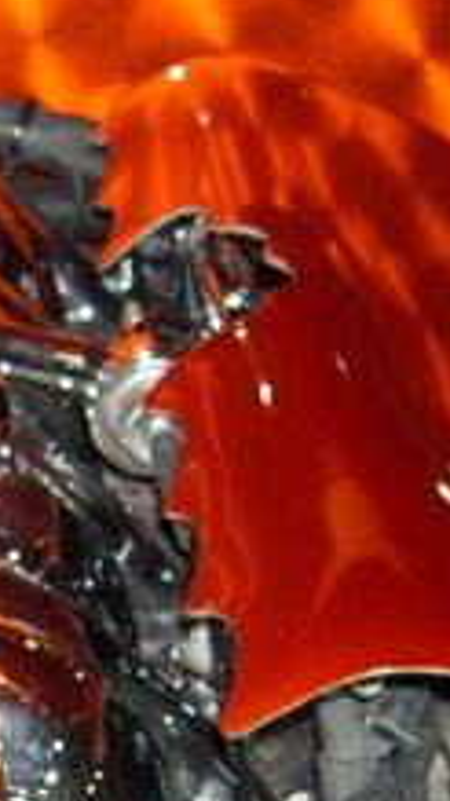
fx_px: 3207
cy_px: 658
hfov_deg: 7.8
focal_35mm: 151
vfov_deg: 14.2
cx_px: -307
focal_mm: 8
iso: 100
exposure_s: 1/60
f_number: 2.8
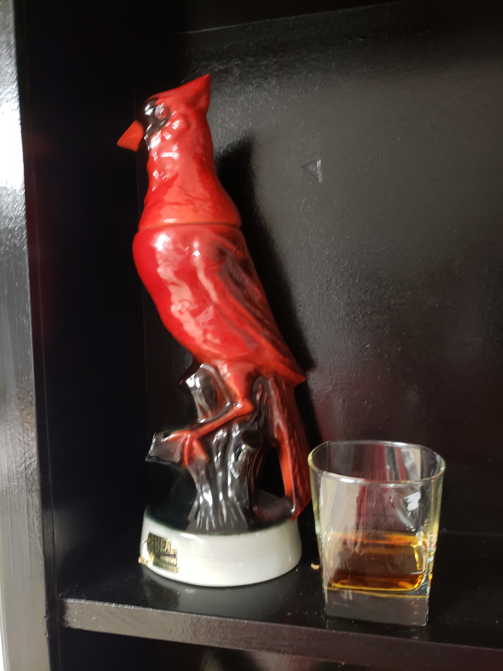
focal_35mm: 26
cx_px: 252
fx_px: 504
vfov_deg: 67.3
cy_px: 336
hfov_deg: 53.1
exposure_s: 1/10
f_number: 1.5
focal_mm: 4.3
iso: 320
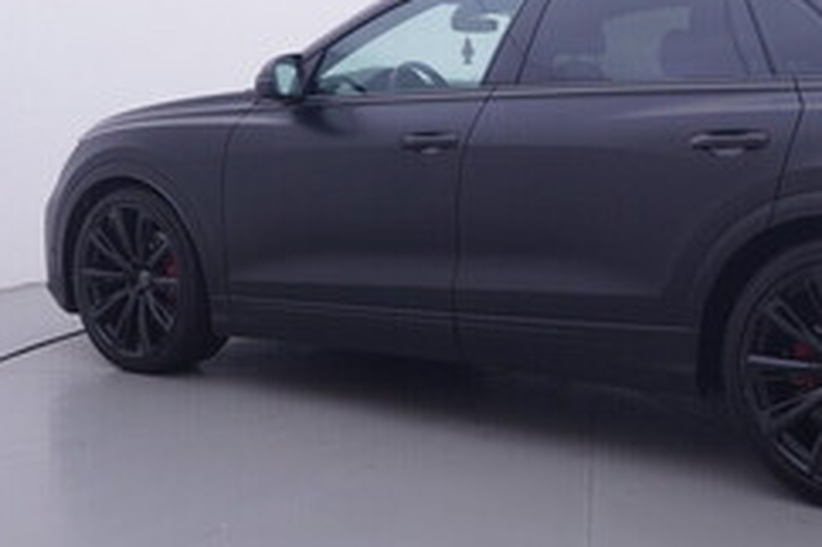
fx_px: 1167
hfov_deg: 37.8
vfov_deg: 26.1
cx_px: 620
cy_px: 141
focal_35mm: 51
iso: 200
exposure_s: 1/80
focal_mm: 15
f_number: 5
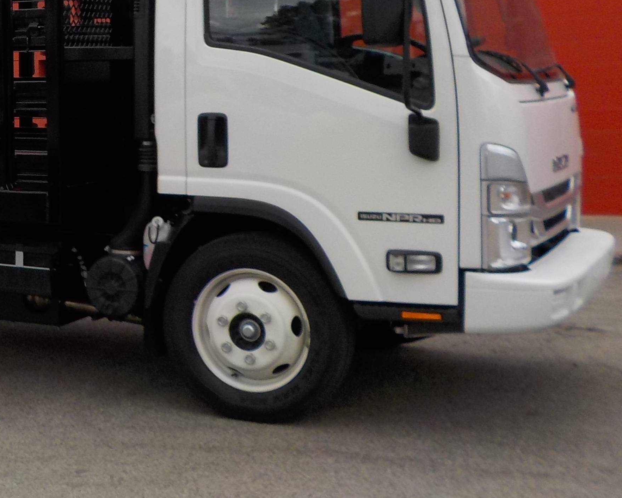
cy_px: 80
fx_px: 1270
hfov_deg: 25.8
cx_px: -32
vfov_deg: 21.8
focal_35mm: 69
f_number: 3.3
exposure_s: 1/800
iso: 125
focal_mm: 4.1
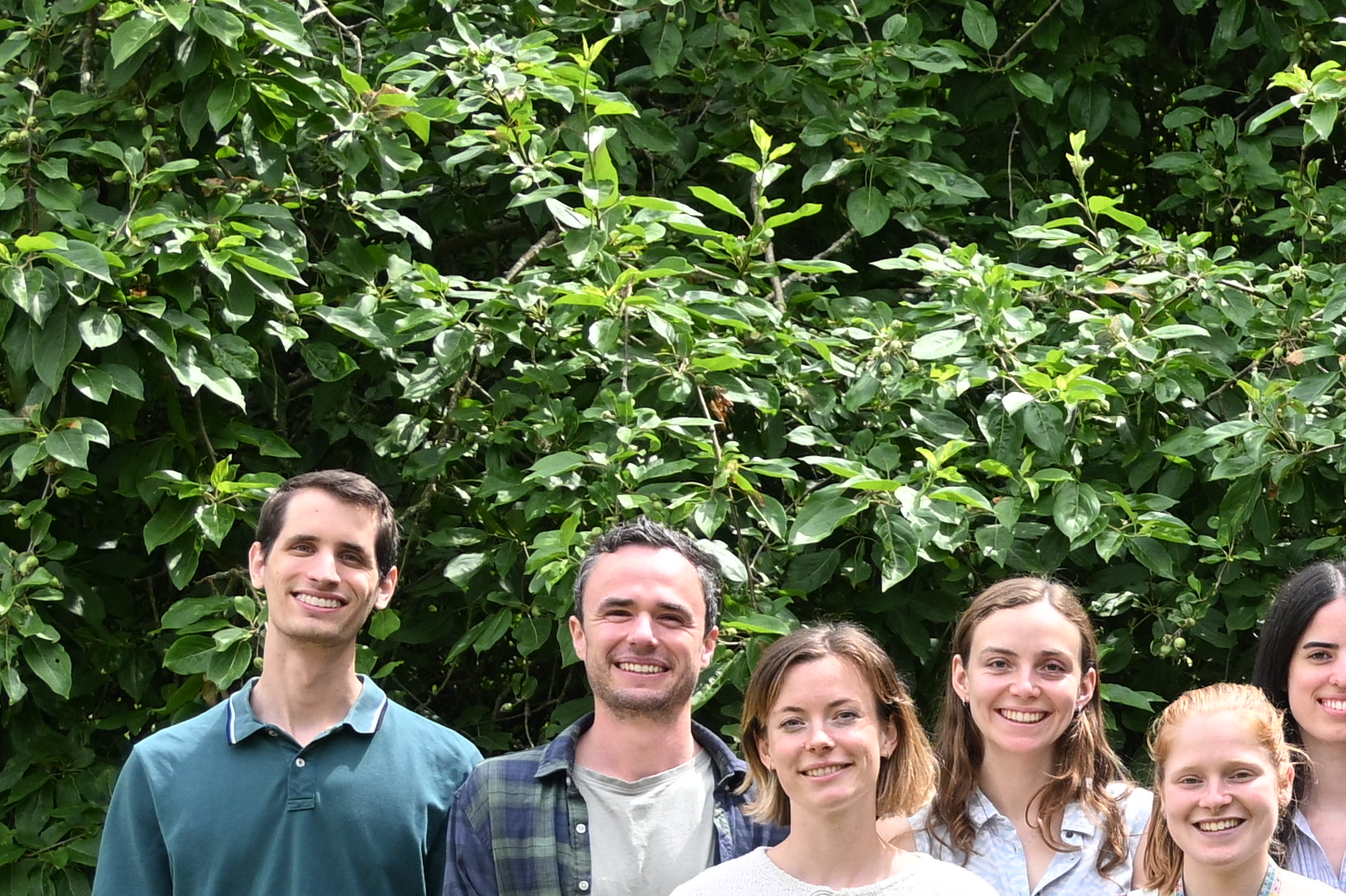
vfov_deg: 10.0
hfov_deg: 14.2
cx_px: 2011
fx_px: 5067
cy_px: 1079
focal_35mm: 136
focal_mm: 26.5
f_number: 5.6
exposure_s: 1/250
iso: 140
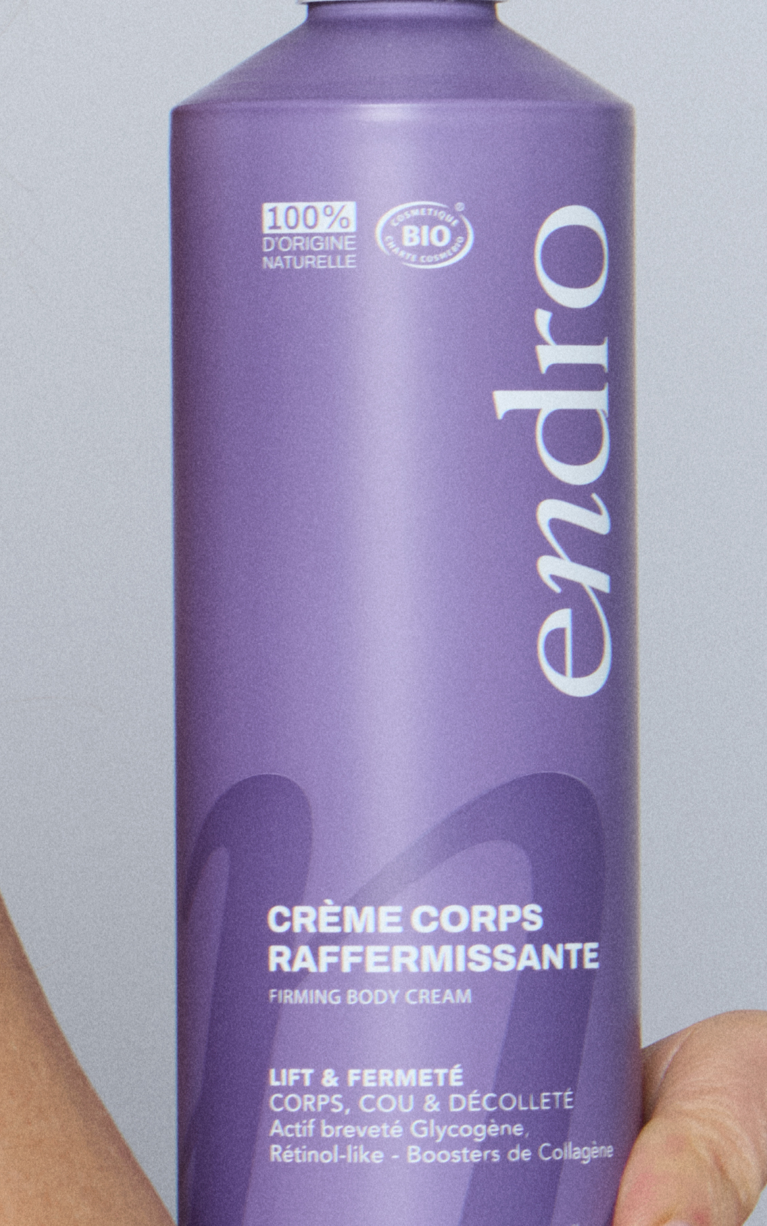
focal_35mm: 434
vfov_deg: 4.8
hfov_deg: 3.0
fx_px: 14509
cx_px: -524
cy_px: 161
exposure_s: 1/160
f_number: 14
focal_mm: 105
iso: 250
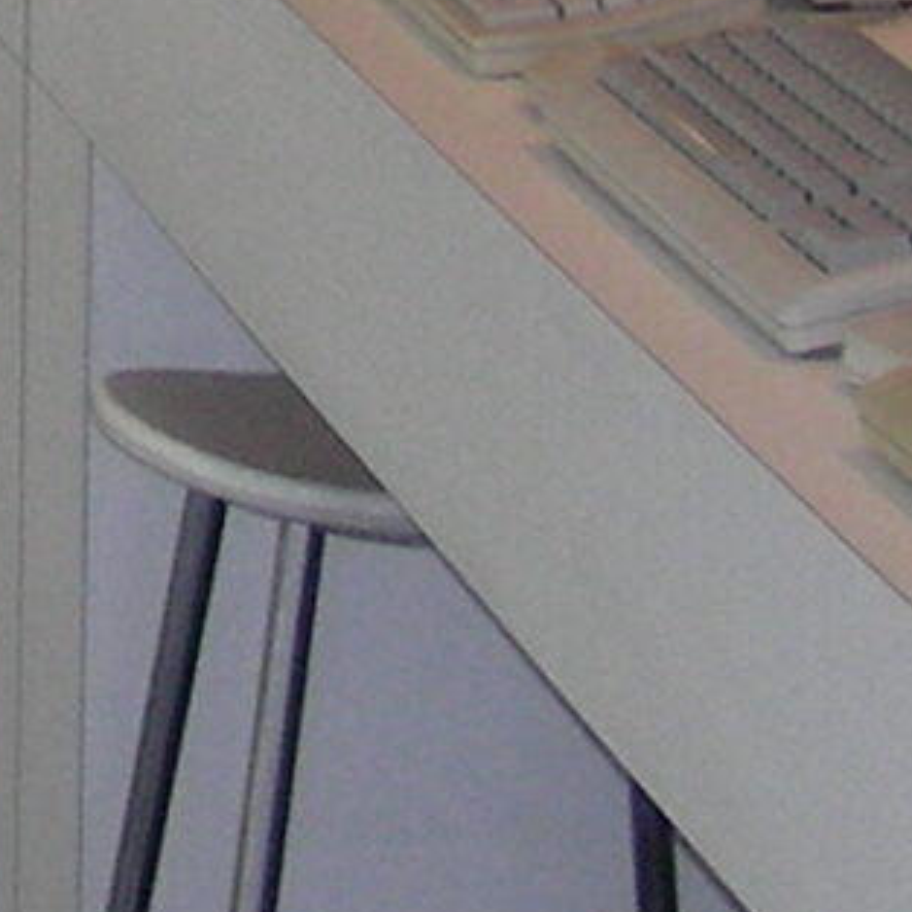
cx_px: -1116
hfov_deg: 6.1
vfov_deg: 6.0
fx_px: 8197
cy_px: -1538
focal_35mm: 275
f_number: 3.5
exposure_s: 1/110
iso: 50
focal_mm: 6.3
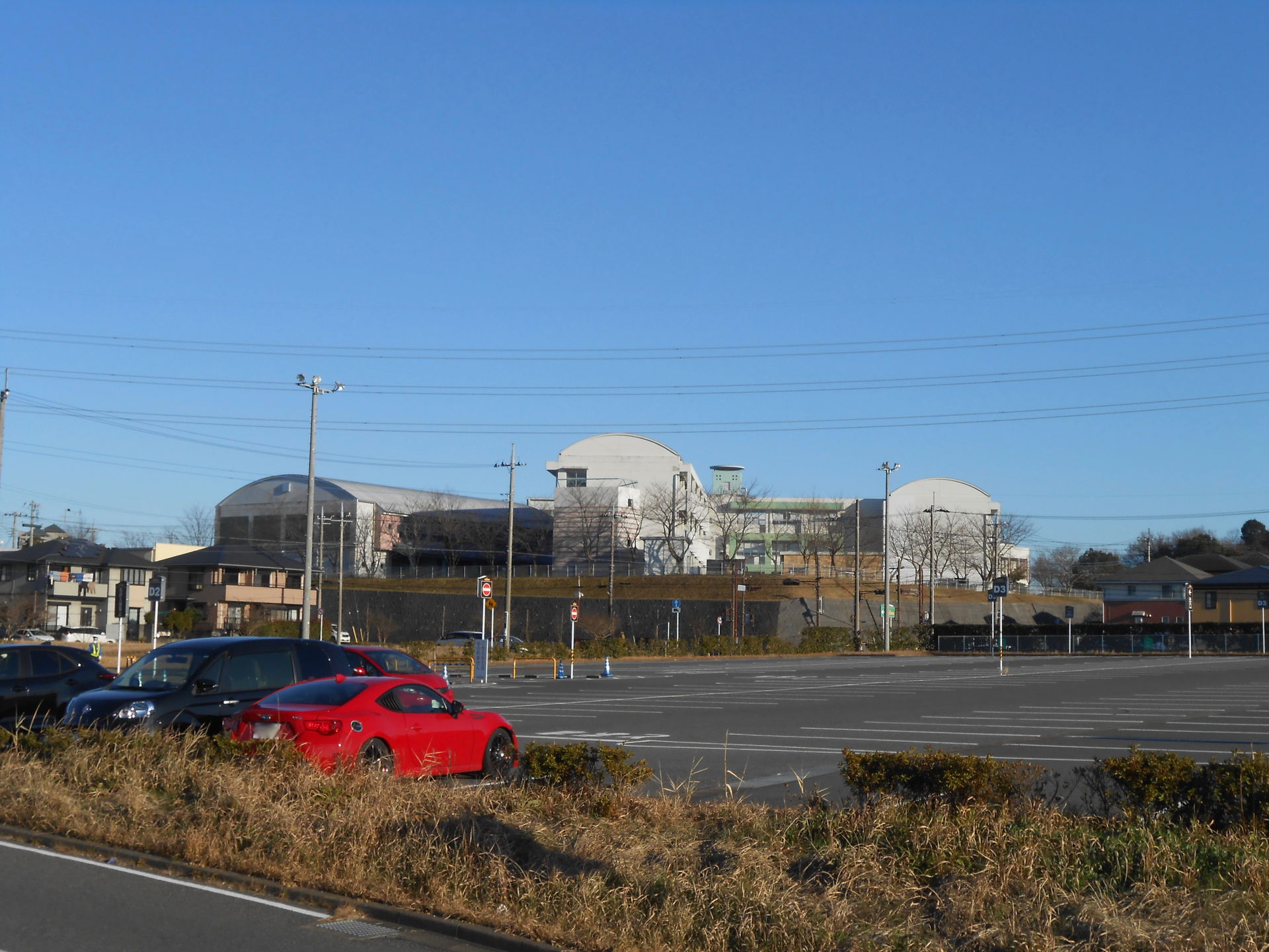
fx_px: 1796
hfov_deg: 38.9
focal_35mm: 49
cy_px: 476
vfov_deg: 29.7
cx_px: 634
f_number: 4.8
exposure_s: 1/640
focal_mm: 8.8
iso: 80
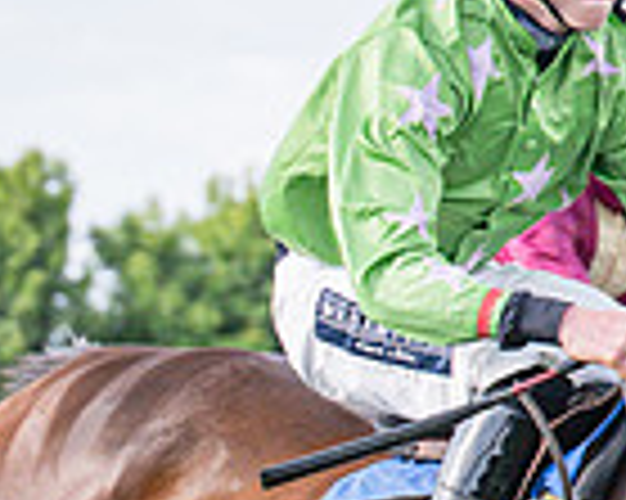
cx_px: 46
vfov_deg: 2.7
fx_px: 10405
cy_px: 832
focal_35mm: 562
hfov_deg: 3.4
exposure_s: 1/1250
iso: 400
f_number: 4
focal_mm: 70
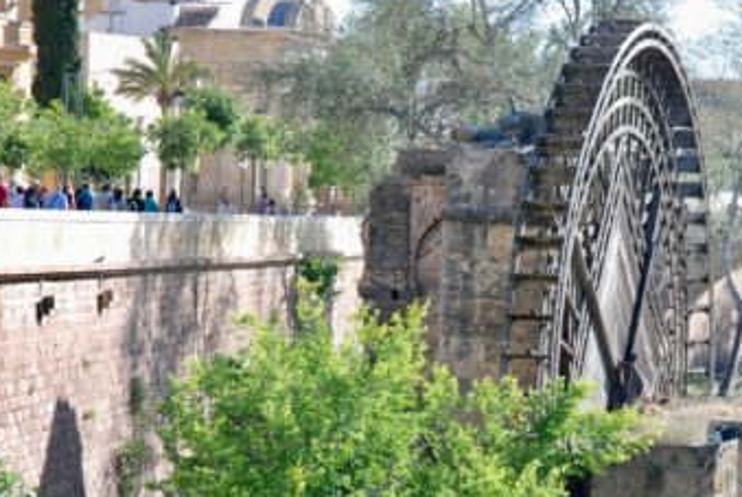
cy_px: 343
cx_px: 411
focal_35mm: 155
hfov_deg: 13.2
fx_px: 3199
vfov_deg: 8.9
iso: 1000
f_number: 8
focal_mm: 70
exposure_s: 1/1000
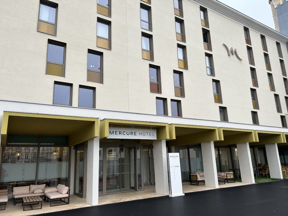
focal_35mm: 26
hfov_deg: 67.3
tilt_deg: +14.5
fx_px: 216
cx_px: 144
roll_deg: +2.9
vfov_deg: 53.1
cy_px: 108
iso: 50
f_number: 1.5
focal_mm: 5.7
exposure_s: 1/572
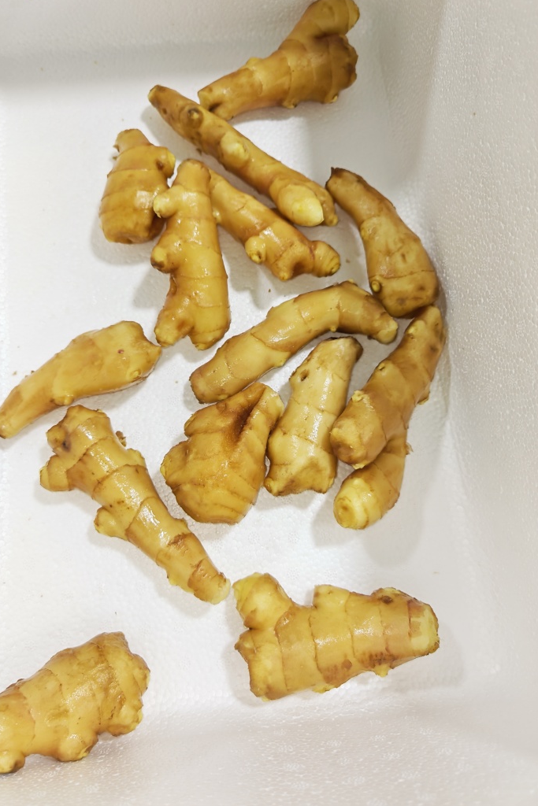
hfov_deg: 49.4
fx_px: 583
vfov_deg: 69.4
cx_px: 224
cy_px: 387
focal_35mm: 26
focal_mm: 6.67
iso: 125
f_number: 1.9
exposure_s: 1/50
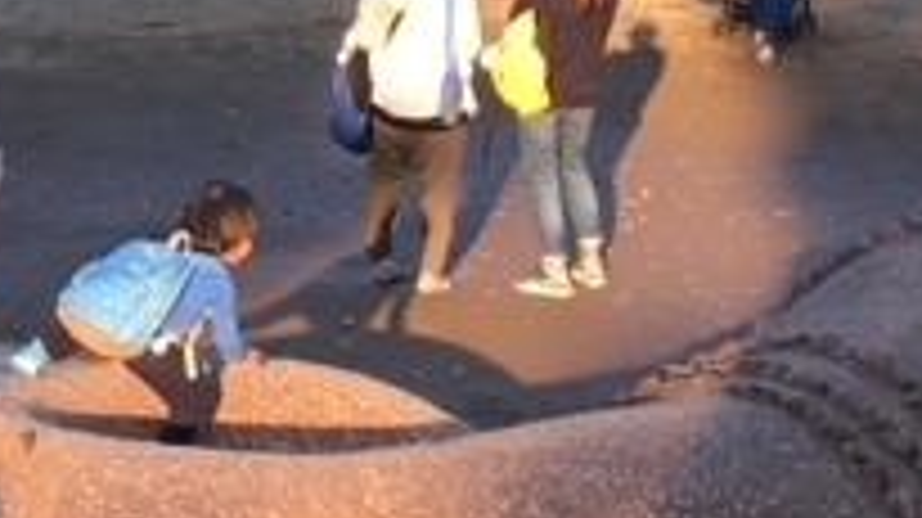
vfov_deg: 7.5
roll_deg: -0.9
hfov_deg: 12.9
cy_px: -252
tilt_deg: -2.7
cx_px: -432
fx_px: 3860
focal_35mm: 158
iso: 25
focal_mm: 4.15
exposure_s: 1/127
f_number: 2.2
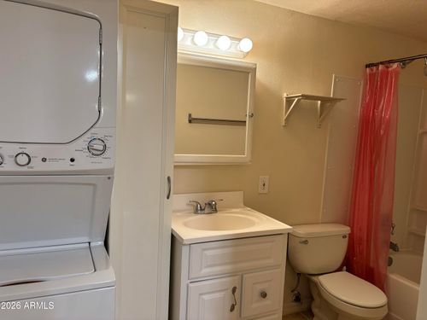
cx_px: 214
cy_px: 160
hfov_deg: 67.3
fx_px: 321
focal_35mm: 26
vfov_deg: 53.1
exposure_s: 1/60
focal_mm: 5.96
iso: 125
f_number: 1.6
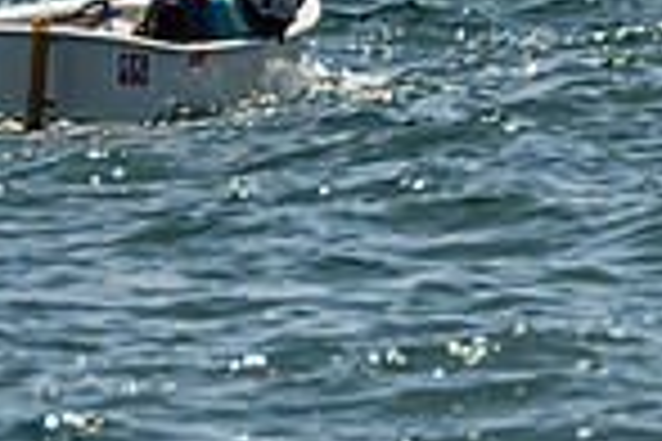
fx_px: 22782
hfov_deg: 1.7
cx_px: -207
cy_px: -602
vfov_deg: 1.1
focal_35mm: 1239
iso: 250
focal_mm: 240
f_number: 8
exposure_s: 1/1250
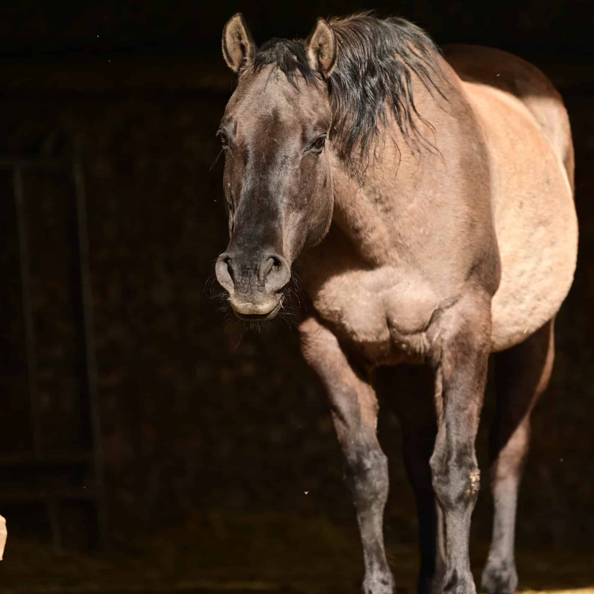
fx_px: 4970
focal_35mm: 256
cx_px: 354
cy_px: 297
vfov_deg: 6.8
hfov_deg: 6.8
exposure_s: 1/1600
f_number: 3.5
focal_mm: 200
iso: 800
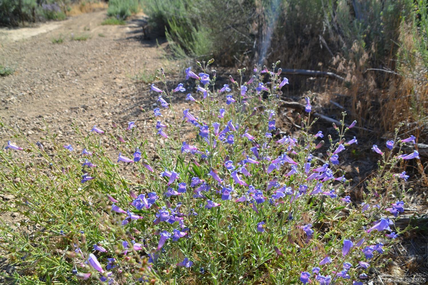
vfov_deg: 47.9
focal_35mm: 27
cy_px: 142
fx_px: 321
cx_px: 214
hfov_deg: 67.4
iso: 100
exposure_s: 1/200
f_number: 7.1
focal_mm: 18
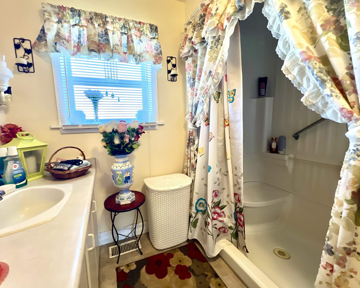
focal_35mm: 14
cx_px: 168
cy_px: 143
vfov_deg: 88.0
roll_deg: +3.1
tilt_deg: -6.5
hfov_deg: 100.6
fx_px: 149
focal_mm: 1.57
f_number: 1.8
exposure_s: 1/120
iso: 200
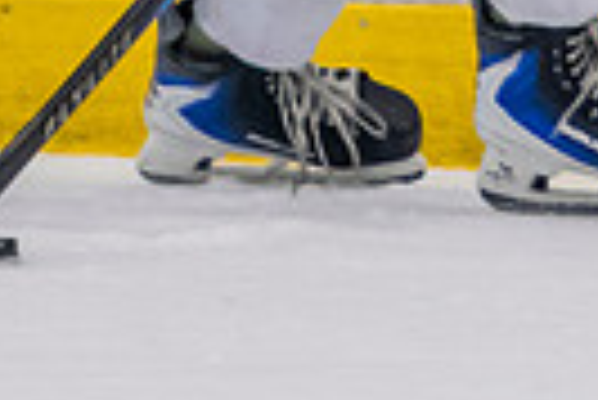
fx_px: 27654
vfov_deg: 0.8
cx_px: 572
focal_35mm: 1663
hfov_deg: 1.2
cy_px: -653
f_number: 3.2
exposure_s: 1/640
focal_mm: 180
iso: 2000
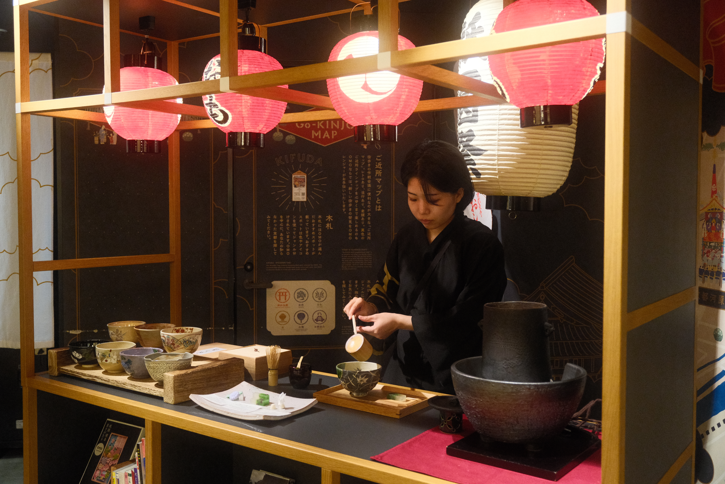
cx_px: 362
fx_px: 685
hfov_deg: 55.8
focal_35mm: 34
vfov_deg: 38.9
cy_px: 242
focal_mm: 22.7
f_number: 3.3
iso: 5000
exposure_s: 1/125
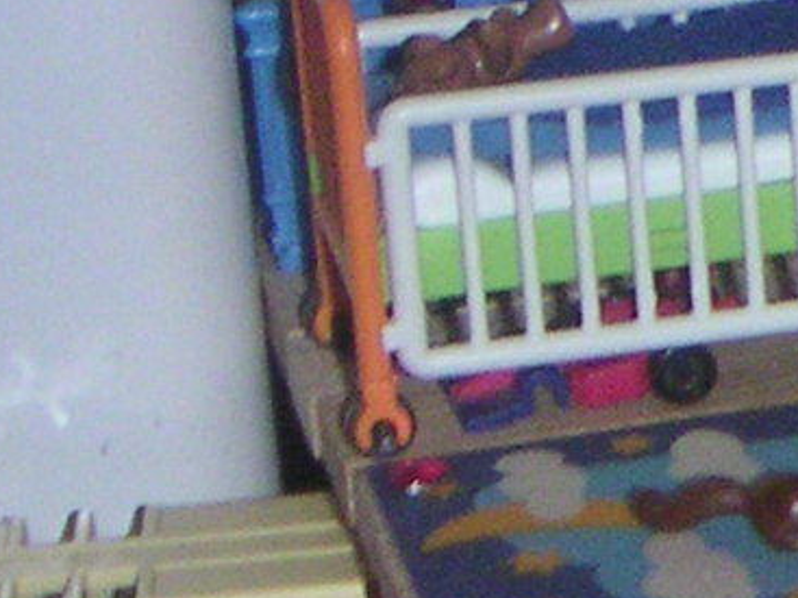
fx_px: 4886
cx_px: 2027
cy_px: -104
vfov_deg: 7.0
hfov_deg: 8.4
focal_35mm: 212
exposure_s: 1/45
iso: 160
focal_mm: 6
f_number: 2.8
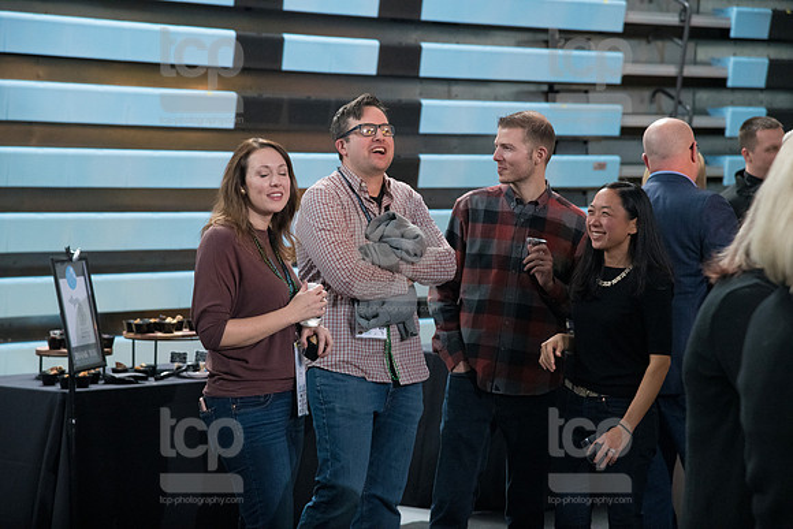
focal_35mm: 110
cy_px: 264
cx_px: 396
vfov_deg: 12.5
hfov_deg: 18.6
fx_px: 2424
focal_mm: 110
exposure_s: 1/250
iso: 4000
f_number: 5.6
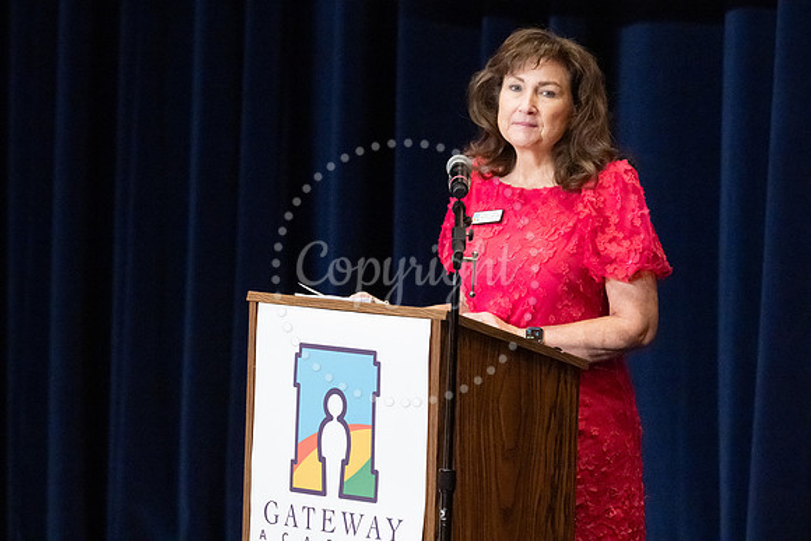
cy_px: 232
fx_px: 5151
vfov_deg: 6.0
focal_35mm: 229
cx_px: 406
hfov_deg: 9.0
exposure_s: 1/500
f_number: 5.6
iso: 16000
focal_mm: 200
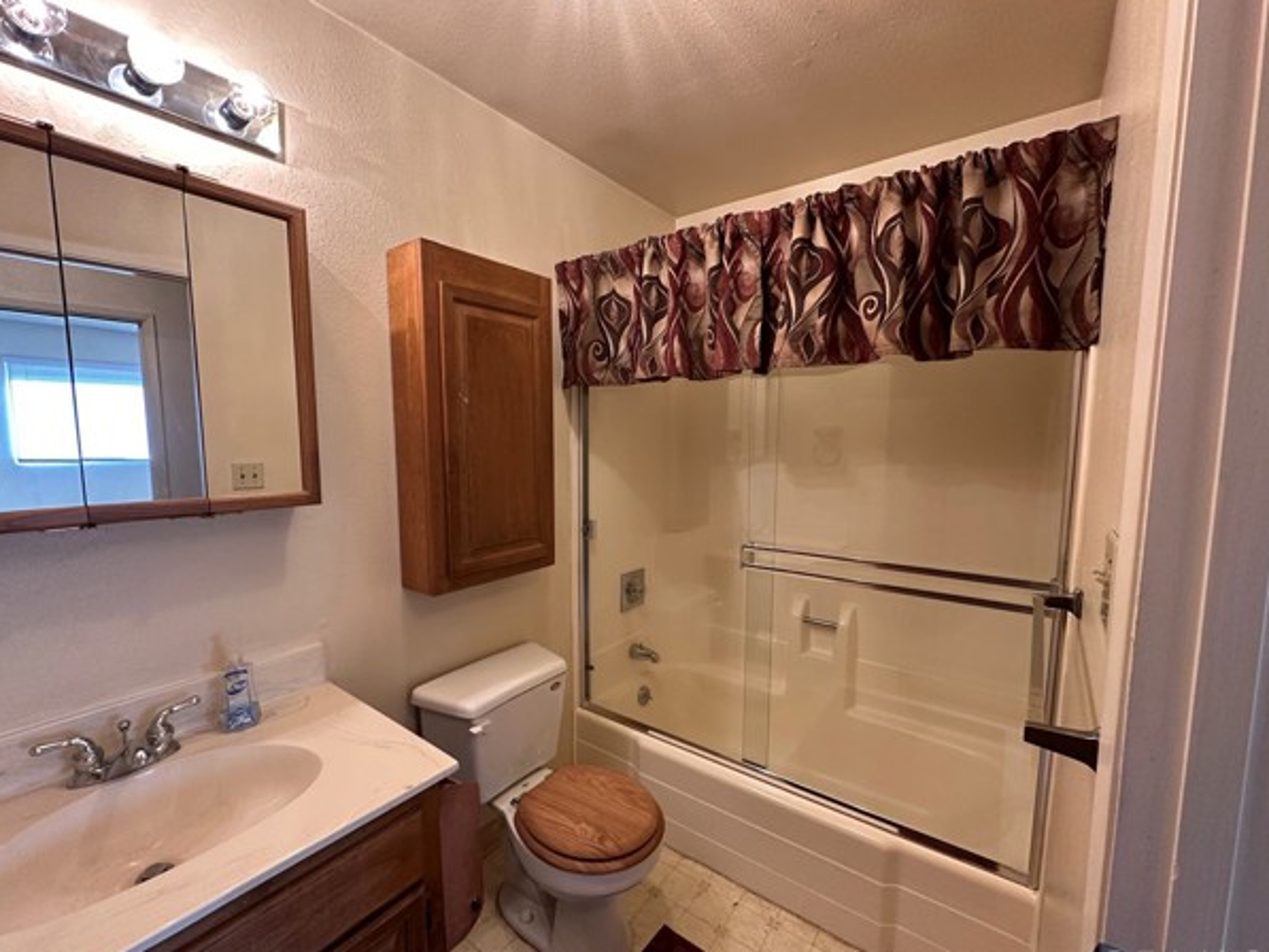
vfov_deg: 81.7
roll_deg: -0.1
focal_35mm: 15
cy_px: 491
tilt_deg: -6.5
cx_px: 623
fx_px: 550
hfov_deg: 98.1
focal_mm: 2.22
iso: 250
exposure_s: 1/60
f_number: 2.2
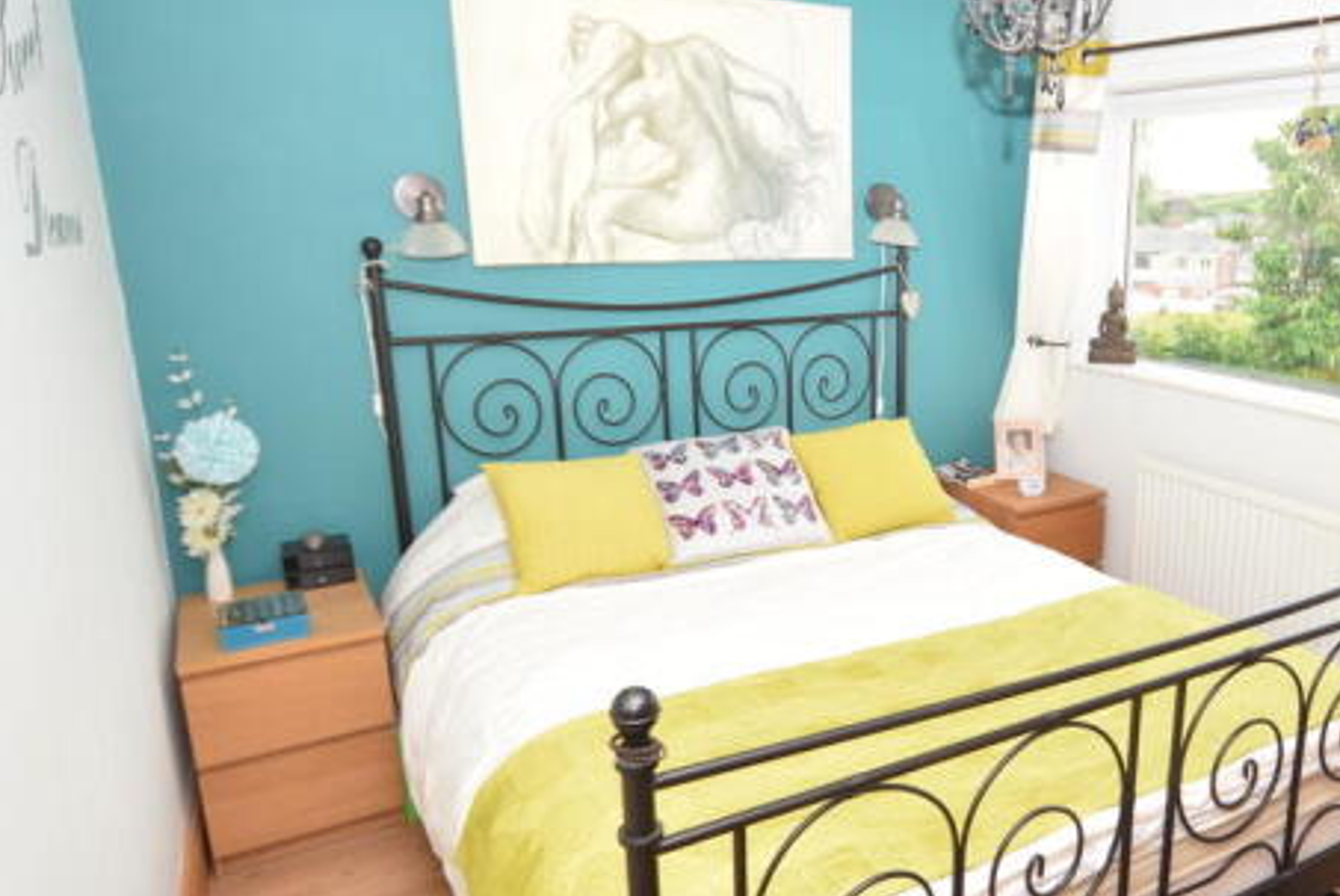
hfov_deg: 66.9
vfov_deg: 49.7
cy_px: 457
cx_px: 921
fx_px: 969
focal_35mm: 26
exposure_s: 1/125
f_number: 5.6
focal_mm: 12
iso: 800
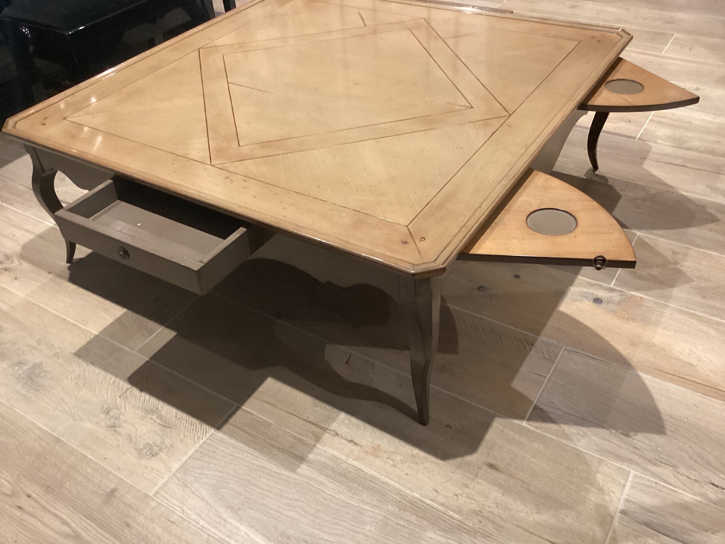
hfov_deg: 58.4
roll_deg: +2.9
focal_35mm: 31
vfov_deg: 45.4
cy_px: 272
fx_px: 649
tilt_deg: -38.9
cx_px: 362
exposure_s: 1/33
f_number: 2.4
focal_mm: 3.3
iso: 400
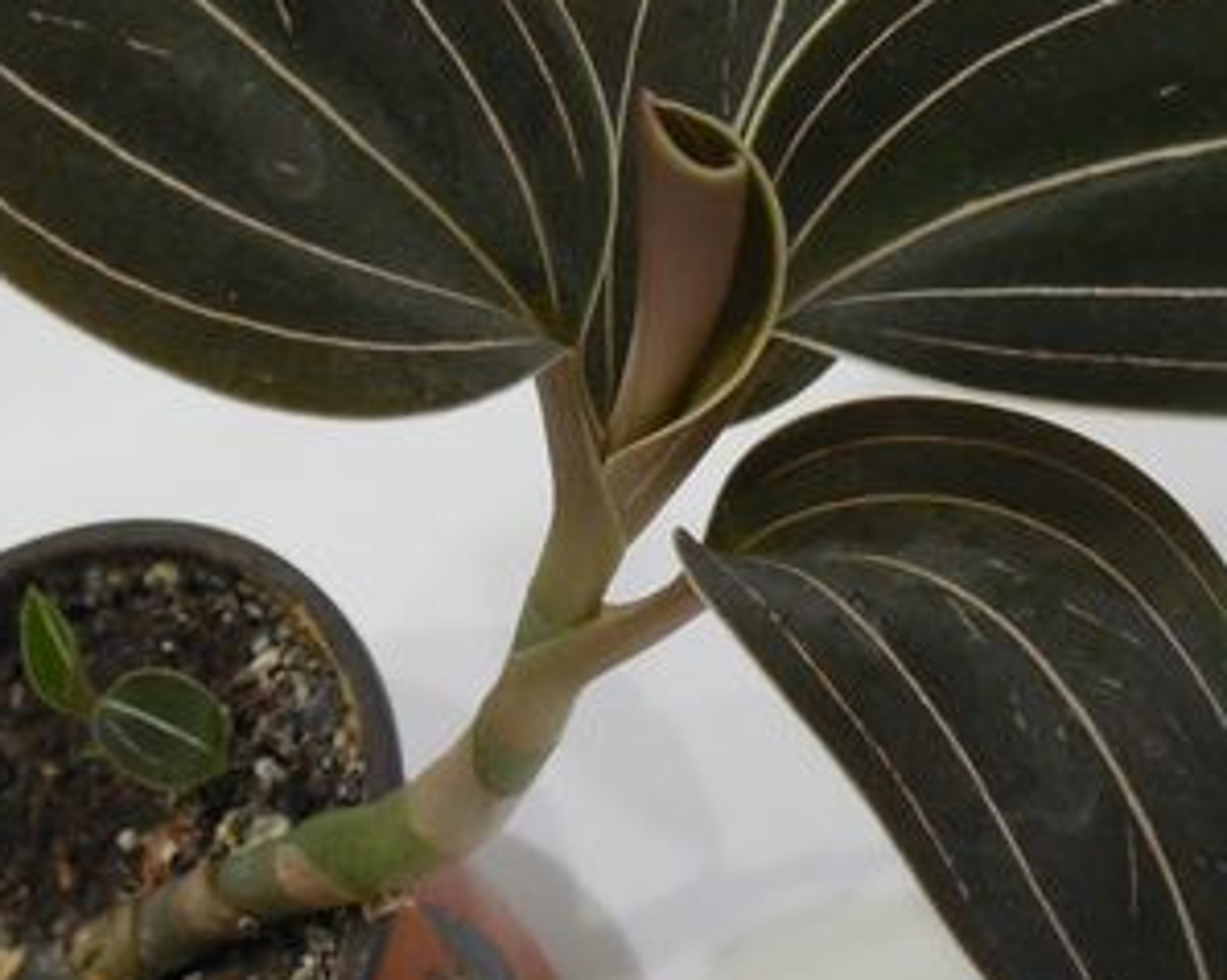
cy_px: 379
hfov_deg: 29.0
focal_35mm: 65
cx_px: 436
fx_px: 2359
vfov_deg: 23.4
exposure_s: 1/8
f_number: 3.6
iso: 560
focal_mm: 5.6
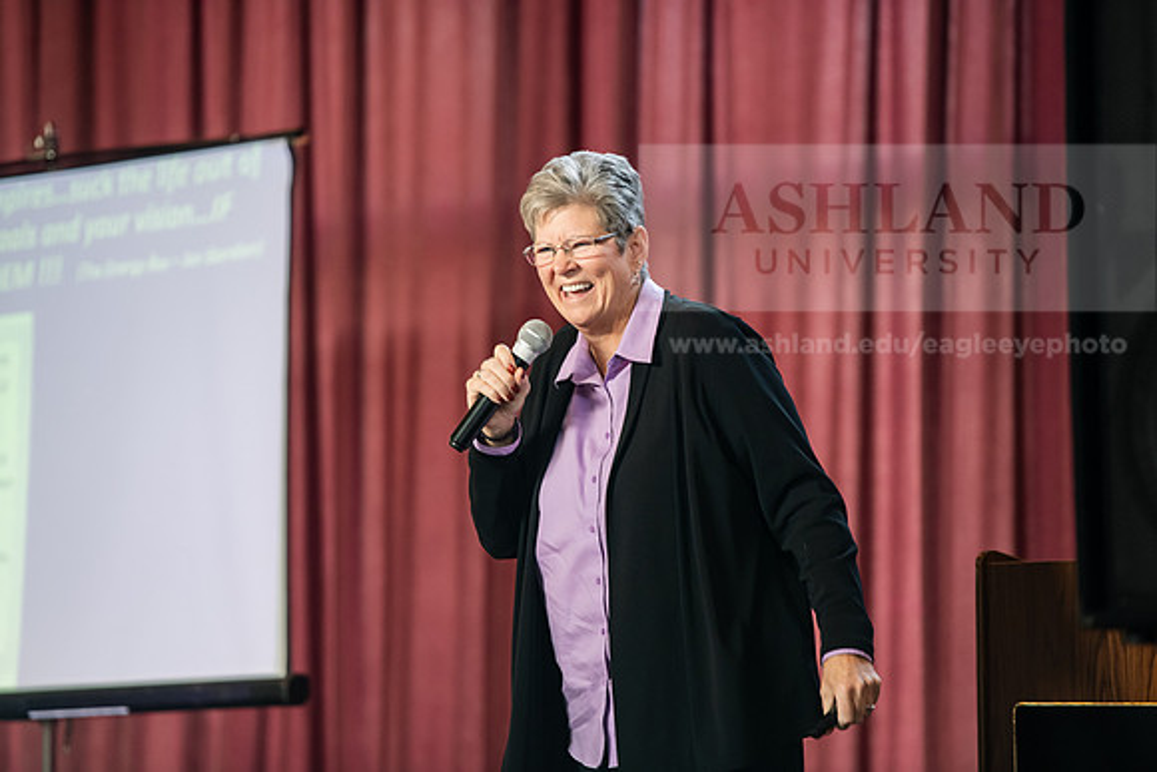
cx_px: 578
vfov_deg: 7.6
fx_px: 5786
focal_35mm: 180
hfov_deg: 11.4
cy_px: 386
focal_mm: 180
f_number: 3.2
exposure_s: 1/200
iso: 1600
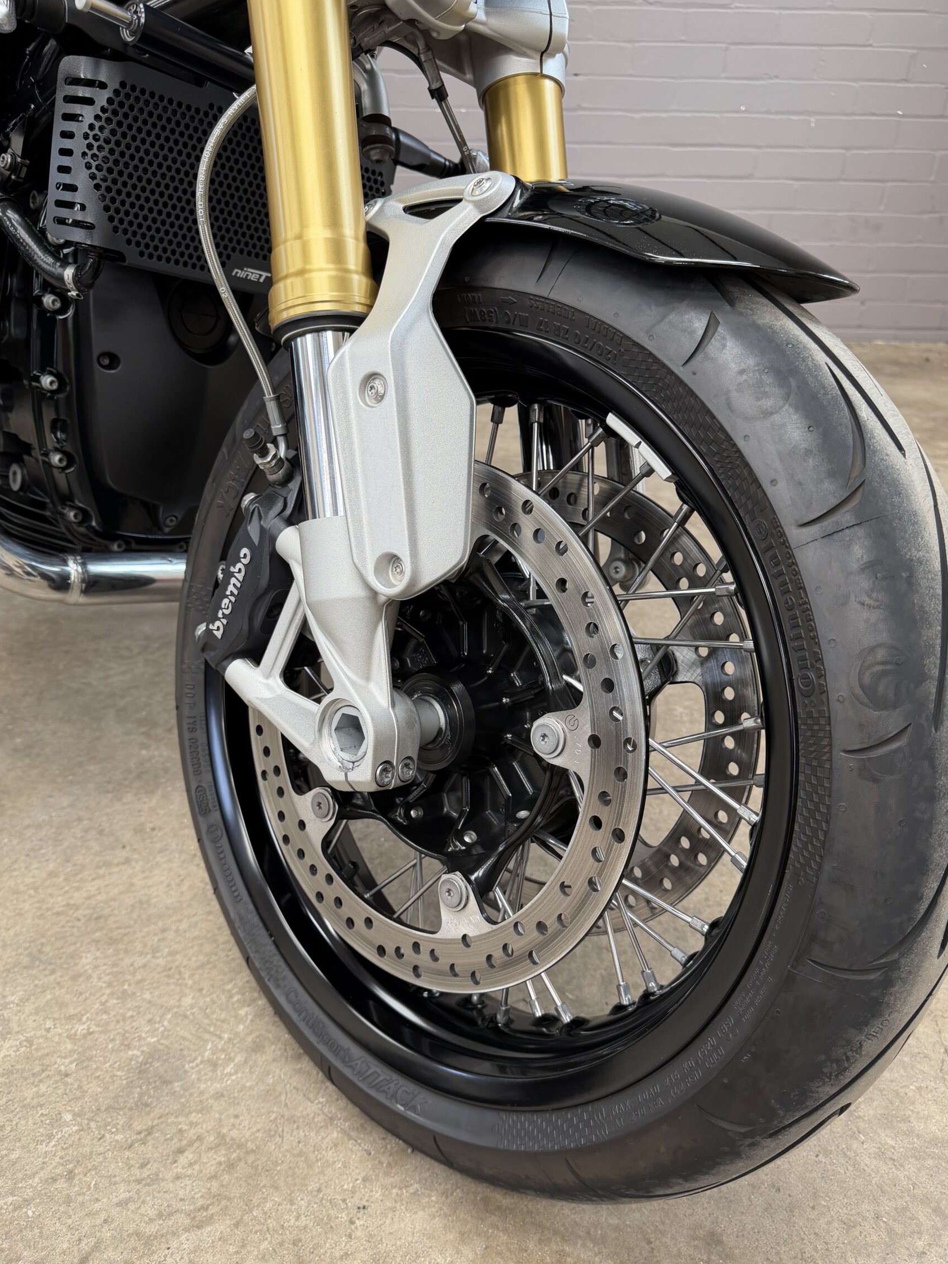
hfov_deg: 51.4
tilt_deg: -30.2
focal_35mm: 27
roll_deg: -1.0
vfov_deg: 65.3
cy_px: 668
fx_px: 986
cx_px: 464
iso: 125
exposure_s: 1/50
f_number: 1.78
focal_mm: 6.76
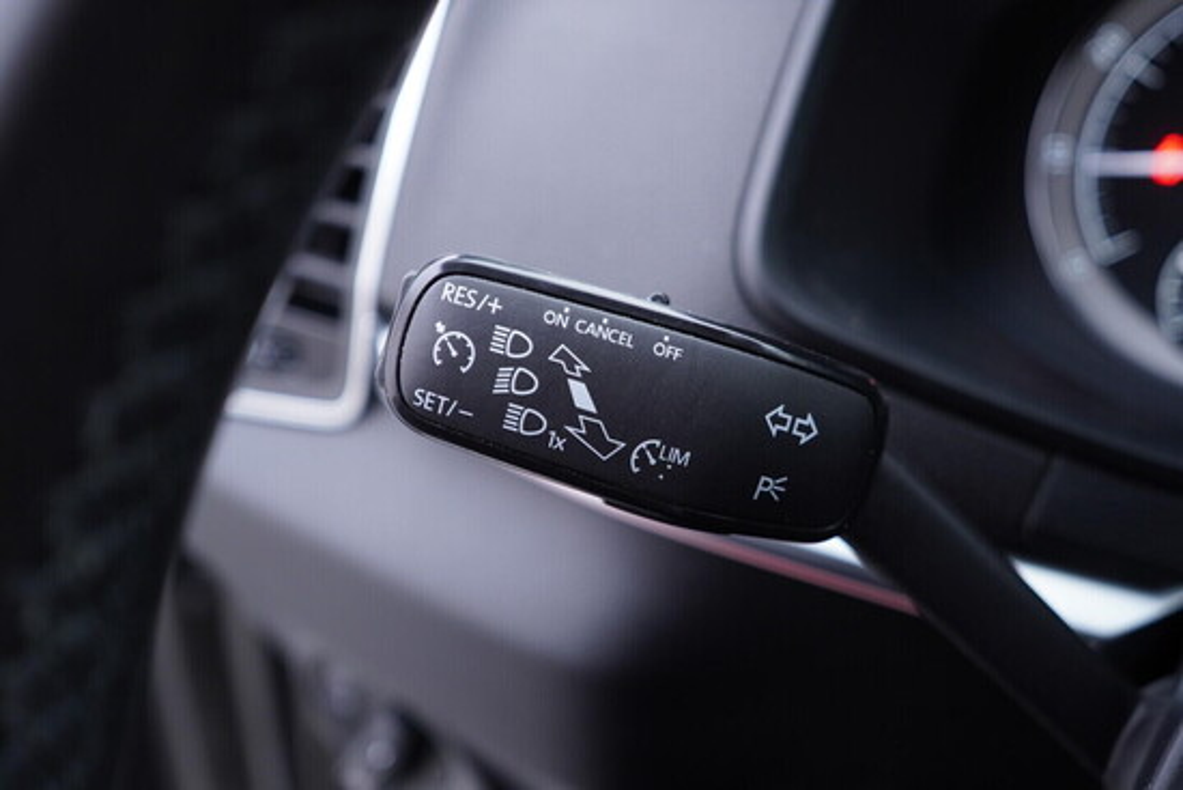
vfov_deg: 36.9
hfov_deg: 53.1
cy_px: 395
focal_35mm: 36
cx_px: 592
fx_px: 1183
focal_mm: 24
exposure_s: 1/40
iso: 250
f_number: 2.8
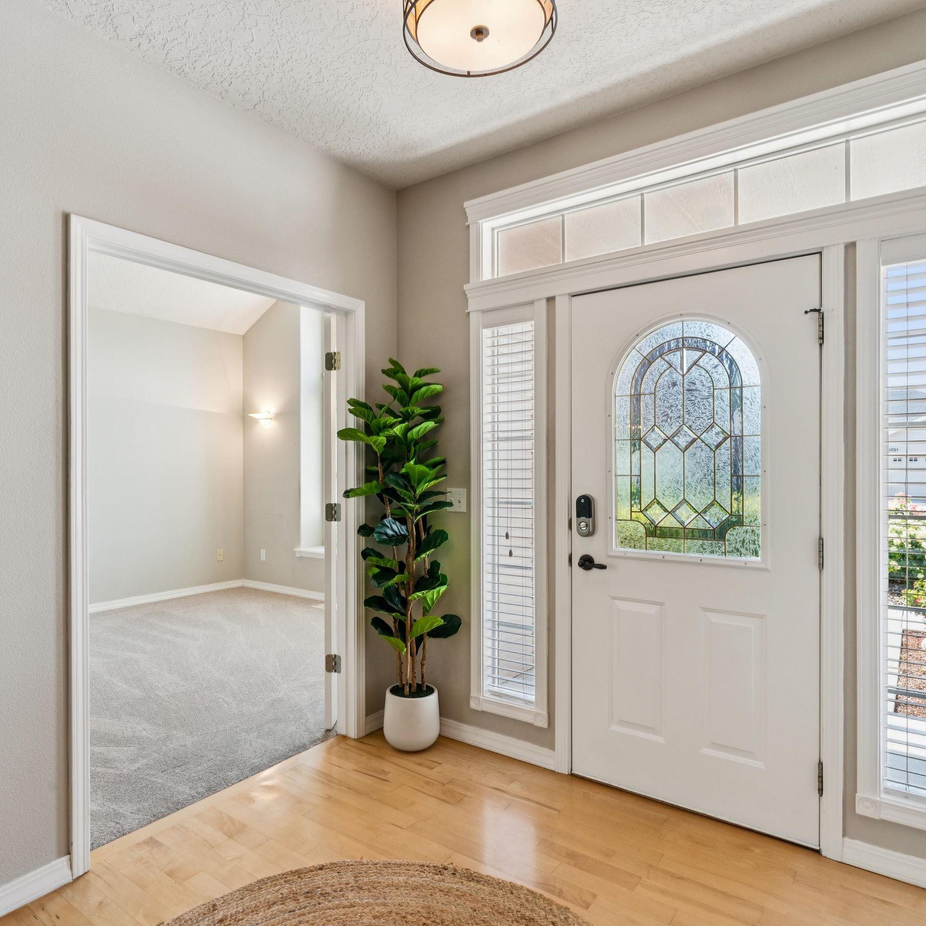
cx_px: 434
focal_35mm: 21
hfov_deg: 71.6
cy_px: 468
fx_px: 642
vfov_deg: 71.6
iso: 400
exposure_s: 1/15
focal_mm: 15.9
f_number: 13
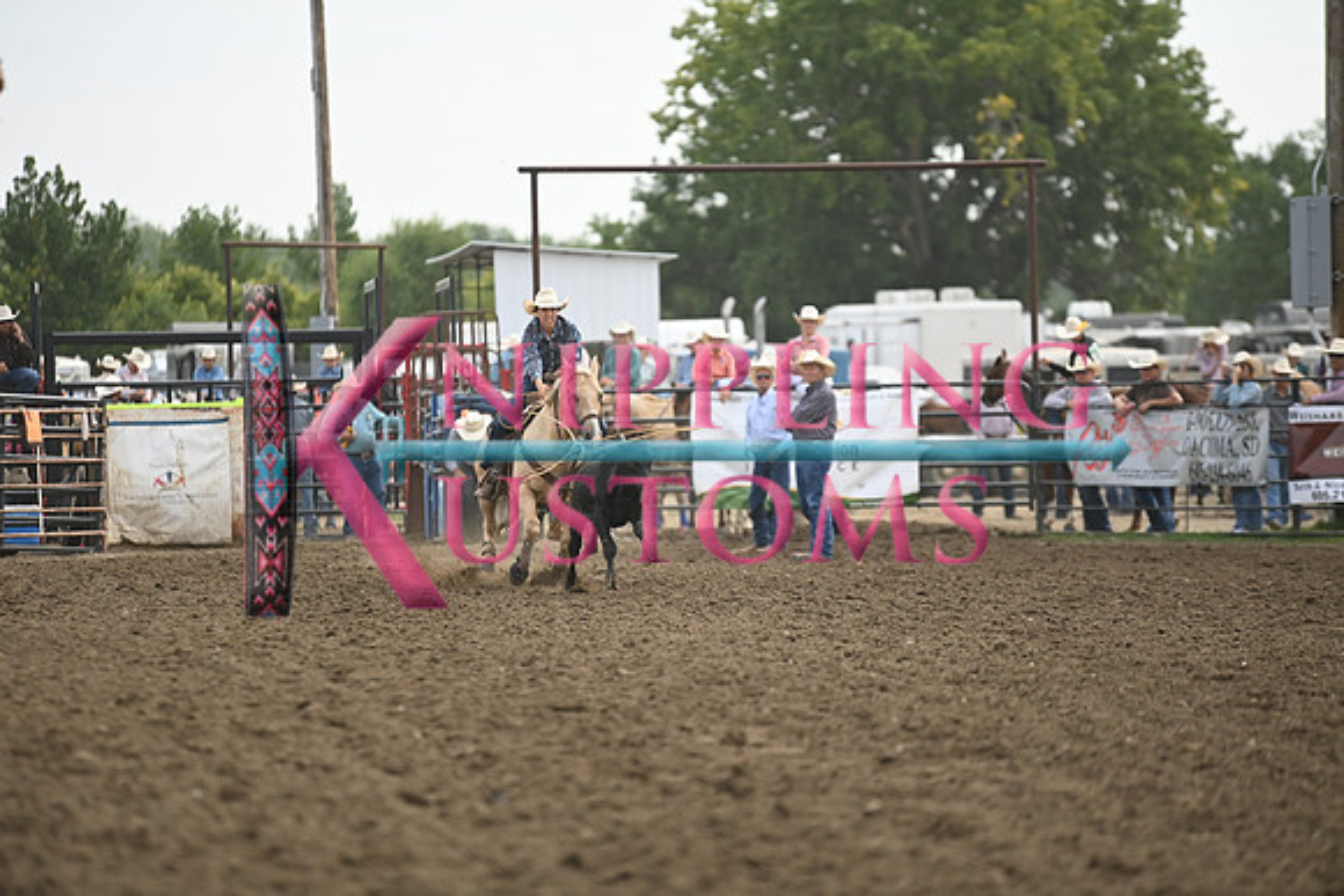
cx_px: 672
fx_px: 7468
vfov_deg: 6.9
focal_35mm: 200
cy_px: 448
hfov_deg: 10.3
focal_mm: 200
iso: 500
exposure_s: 1/2500
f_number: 2.8
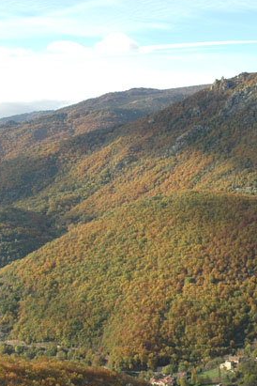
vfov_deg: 28.8
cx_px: 257
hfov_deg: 18.9
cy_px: 206
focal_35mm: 70
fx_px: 750
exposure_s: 1/160
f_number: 8
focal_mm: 24
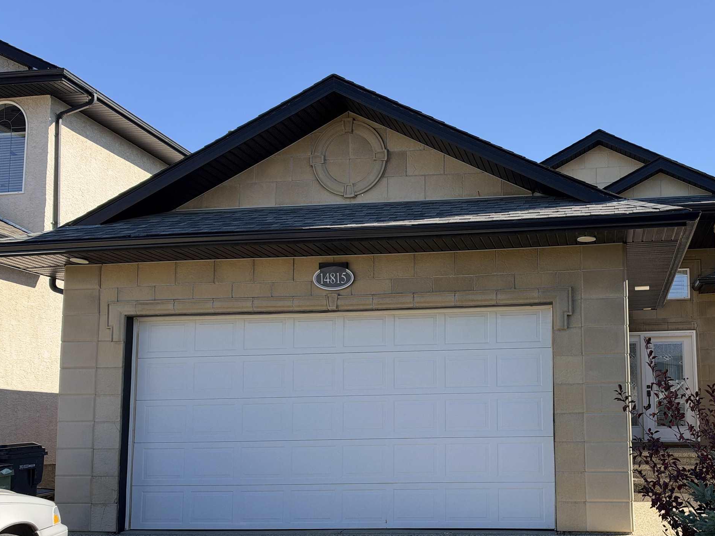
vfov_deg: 36.6
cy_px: 338
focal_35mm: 39
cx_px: 500
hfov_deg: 46.8
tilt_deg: +6.5
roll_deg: +1.3
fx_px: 806
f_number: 1.8
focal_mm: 6.93
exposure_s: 1/1754
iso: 64
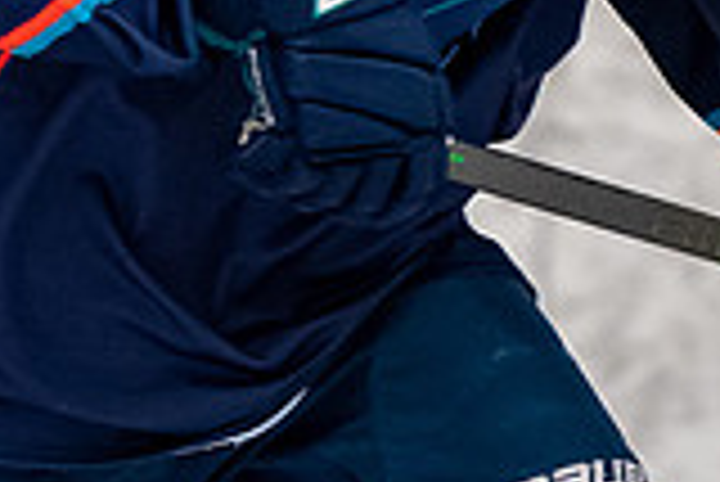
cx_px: 540
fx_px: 28105
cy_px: -550
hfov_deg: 1.5
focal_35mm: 1404
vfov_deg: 1.0
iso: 2000
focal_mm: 190
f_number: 3.2
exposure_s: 1/800
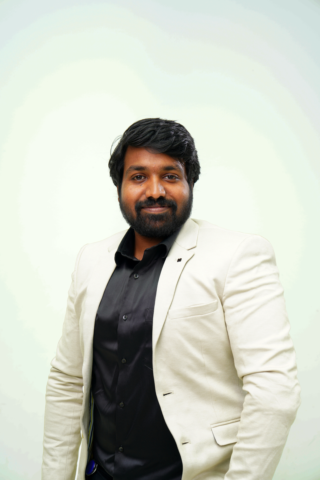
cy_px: 240
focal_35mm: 70
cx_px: 160
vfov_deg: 28.8
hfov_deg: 19.5
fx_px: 933
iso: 100
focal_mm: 70
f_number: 5.6
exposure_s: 1/125
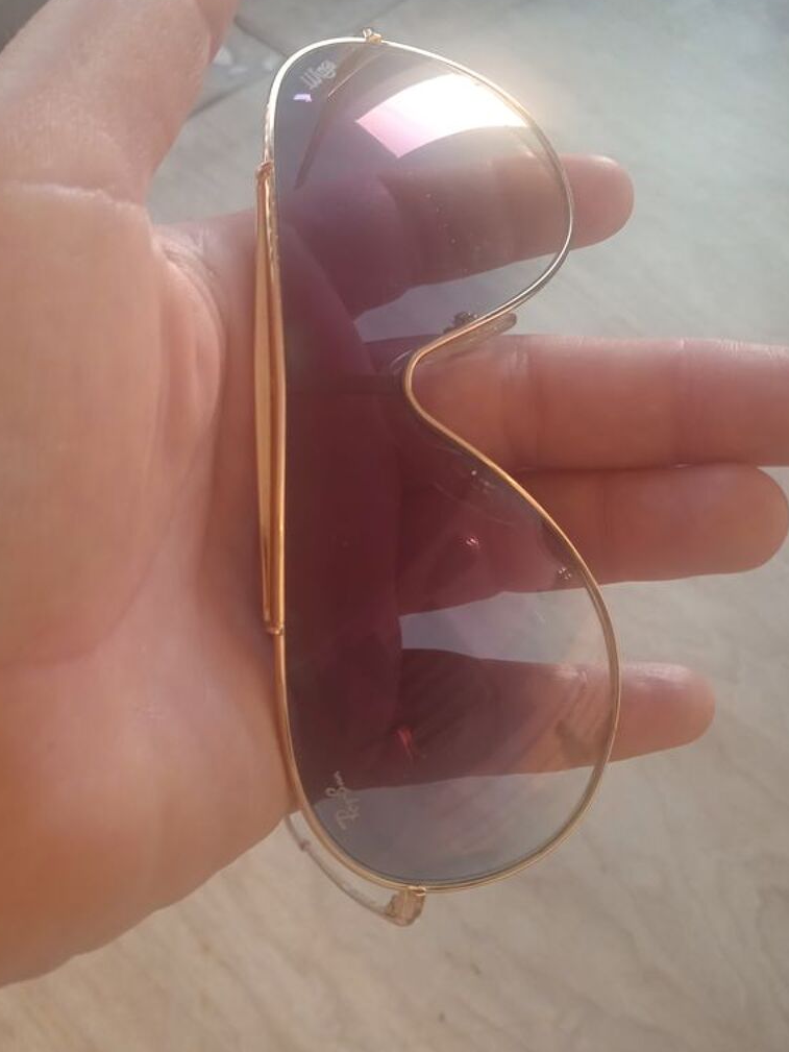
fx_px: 1124
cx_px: 324
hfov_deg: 38.5
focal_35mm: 37
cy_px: 430
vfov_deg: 49.9
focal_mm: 3.43
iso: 186
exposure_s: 1/33.3
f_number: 2.2
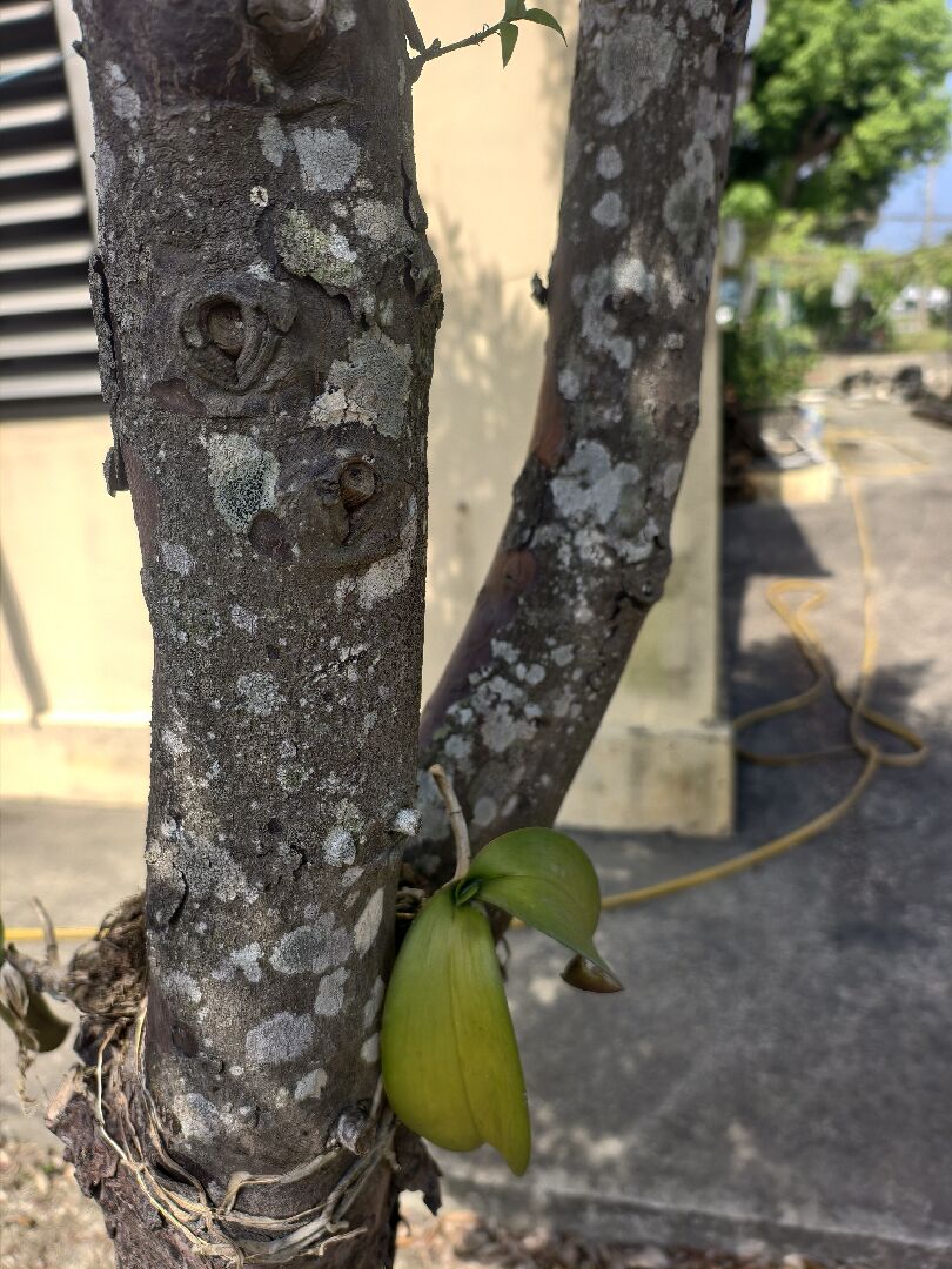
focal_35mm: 23
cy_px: 634
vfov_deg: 73.9
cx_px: 476
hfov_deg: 58.9
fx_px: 843
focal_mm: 6.54
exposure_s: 1/1672
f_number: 1.57
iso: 72
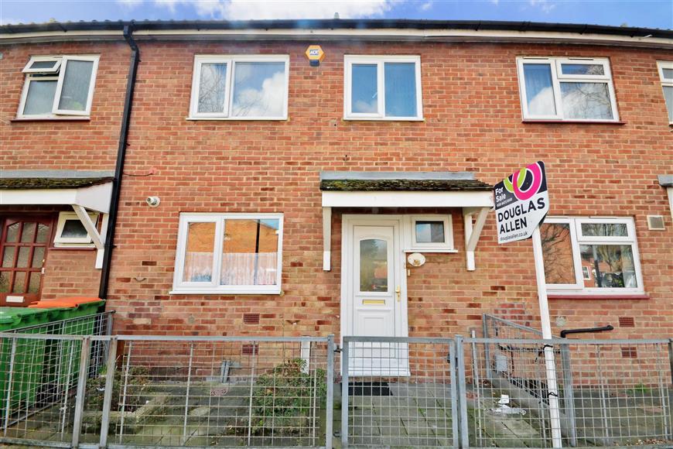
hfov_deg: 100.4
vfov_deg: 77.3
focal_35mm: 15
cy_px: 224
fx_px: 280
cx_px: 336
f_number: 22
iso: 400
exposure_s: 1/20
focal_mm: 10
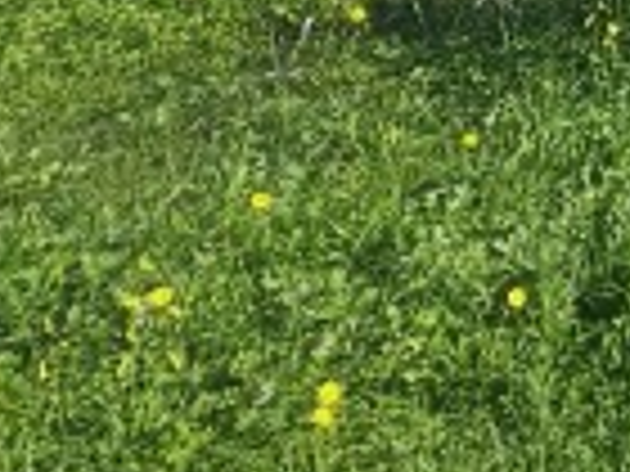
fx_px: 1729
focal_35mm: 95
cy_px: -670
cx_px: 1656
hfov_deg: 13.1
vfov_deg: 12.3
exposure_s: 1/2782
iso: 50
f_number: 2.2
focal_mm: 2.2
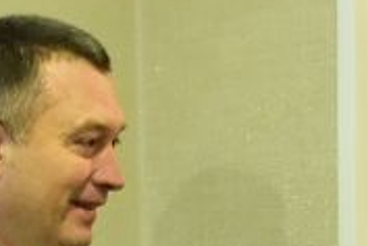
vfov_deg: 5.5
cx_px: 191
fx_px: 2484
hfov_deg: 8.5
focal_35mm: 243
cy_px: 589
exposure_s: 1/80
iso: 5000
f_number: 2.8
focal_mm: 28
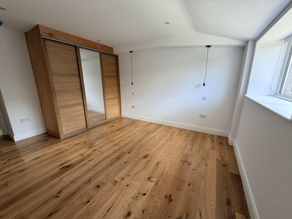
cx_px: 146
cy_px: 110
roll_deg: +0.1
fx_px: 118
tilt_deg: -13.0
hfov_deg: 102.1
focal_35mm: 14
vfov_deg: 85.7
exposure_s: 1/121
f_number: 2.2
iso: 200
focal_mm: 2.22
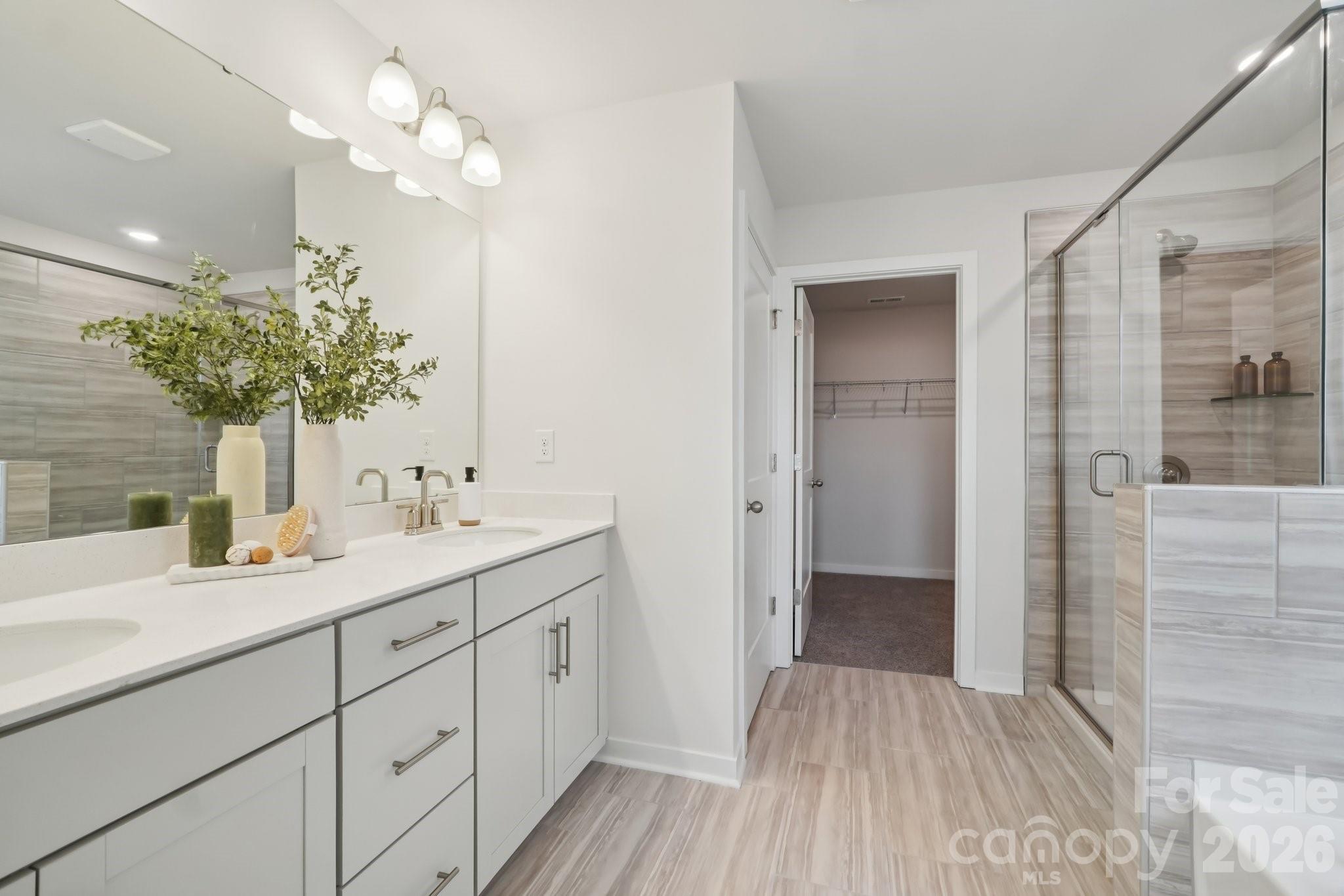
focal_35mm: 15
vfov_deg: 77.3
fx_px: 560
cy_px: 448
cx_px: 672
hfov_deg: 100.4
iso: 320
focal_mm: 10
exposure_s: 1/30
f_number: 8
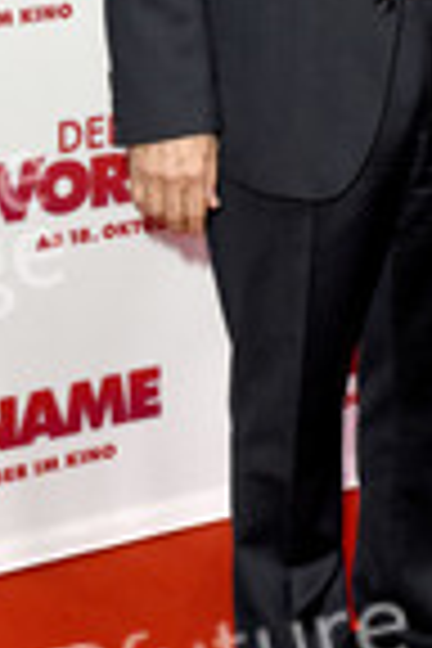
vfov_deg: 15.2
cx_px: 324
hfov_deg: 10.3
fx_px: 2394
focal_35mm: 133
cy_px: 36
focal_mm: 32
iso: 3200
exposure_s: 1/160
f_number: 6.3
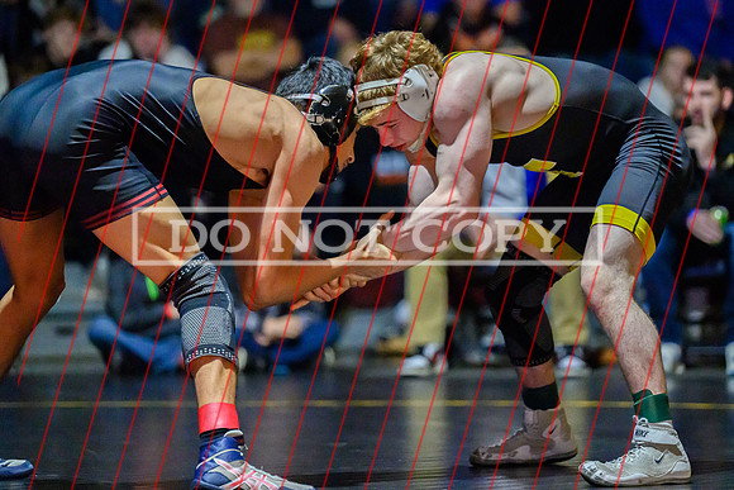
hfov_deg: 10.8
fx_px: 3888
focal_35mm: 191
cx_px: 409
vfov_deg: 7.2
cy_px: 210
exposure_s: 1/640
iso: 25600
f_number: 2.8
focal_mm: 165
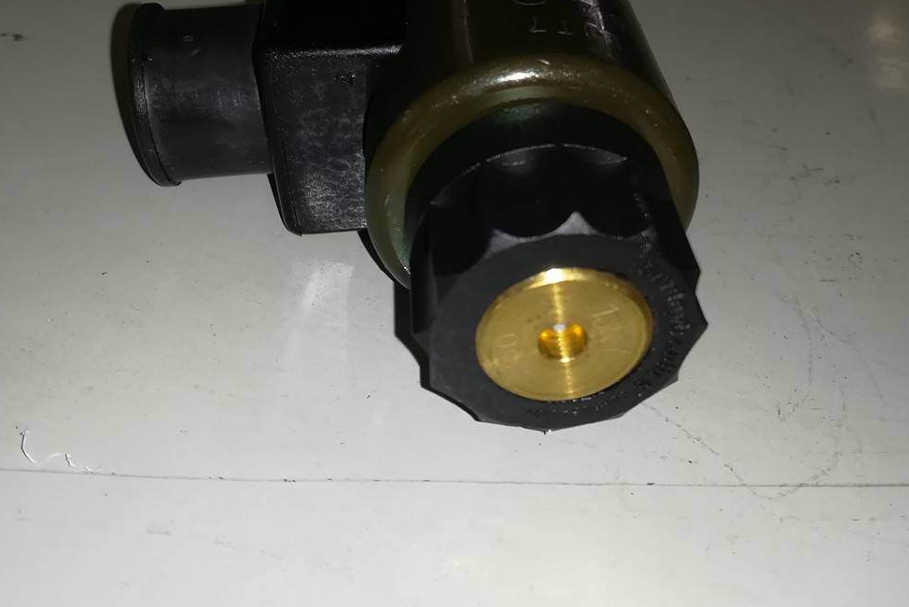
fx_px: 934
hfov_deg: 51.9
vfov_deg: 35.6
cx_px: 456
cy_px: 207
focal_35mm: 37
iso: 100
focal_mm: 3.83
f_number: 2.2
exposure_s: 1/30
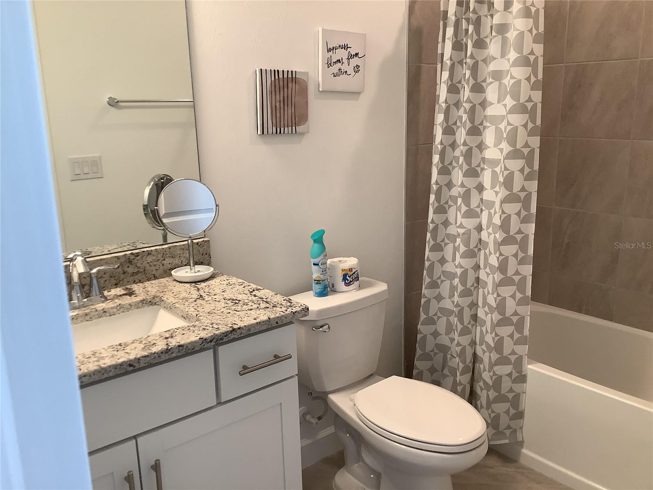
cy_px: 245
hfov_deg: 58.4
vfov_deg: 45.4
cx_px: 326
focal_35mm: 31
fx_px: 585
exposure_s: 1/60
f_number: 2.4
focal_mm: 3.3
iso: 80
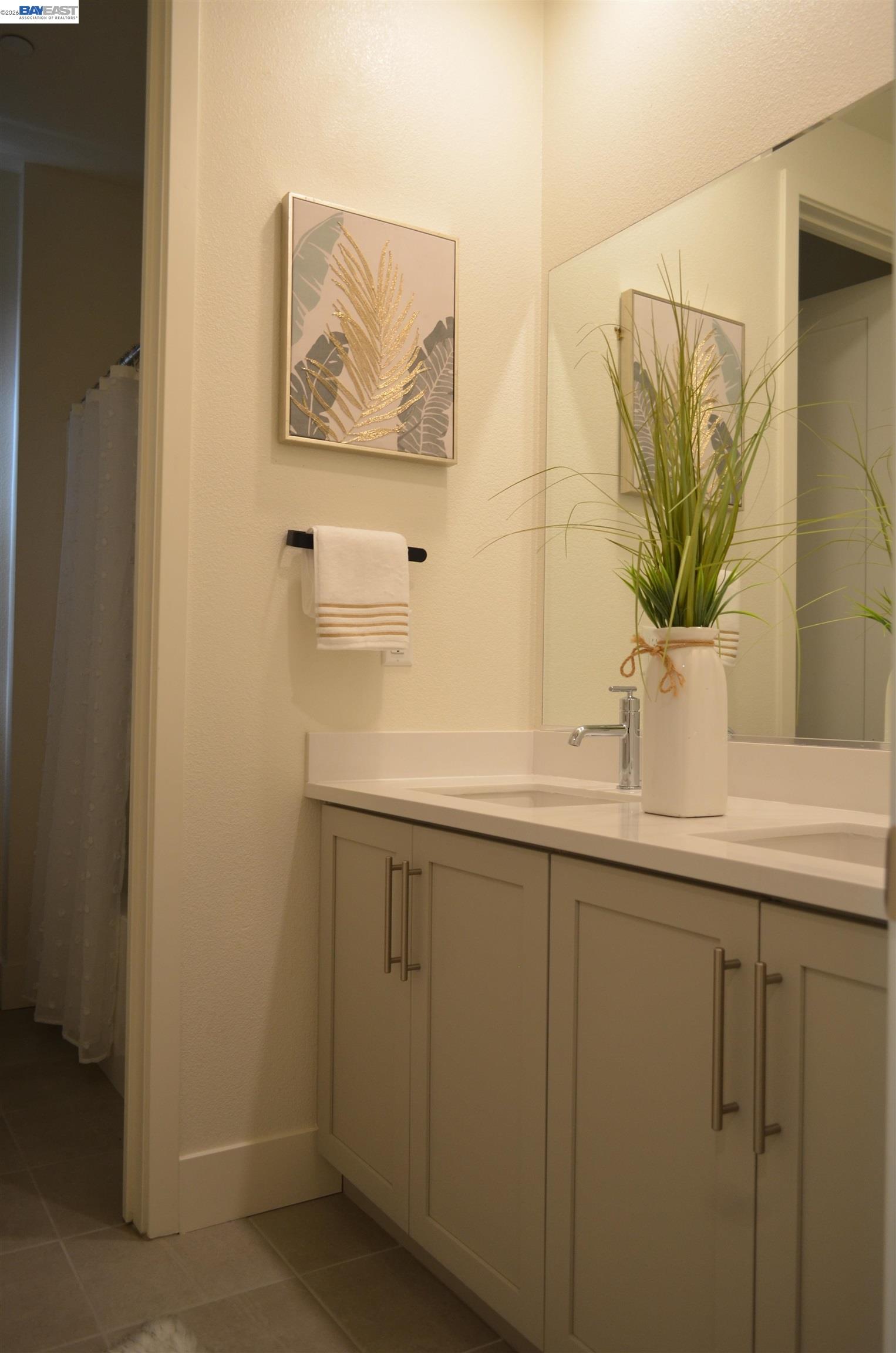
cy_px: 676
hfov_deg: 47.7
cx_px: 448
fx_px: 1012
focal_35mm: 27
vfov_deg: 67.5
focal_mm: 18
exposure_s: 1/60
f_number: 4
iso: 500
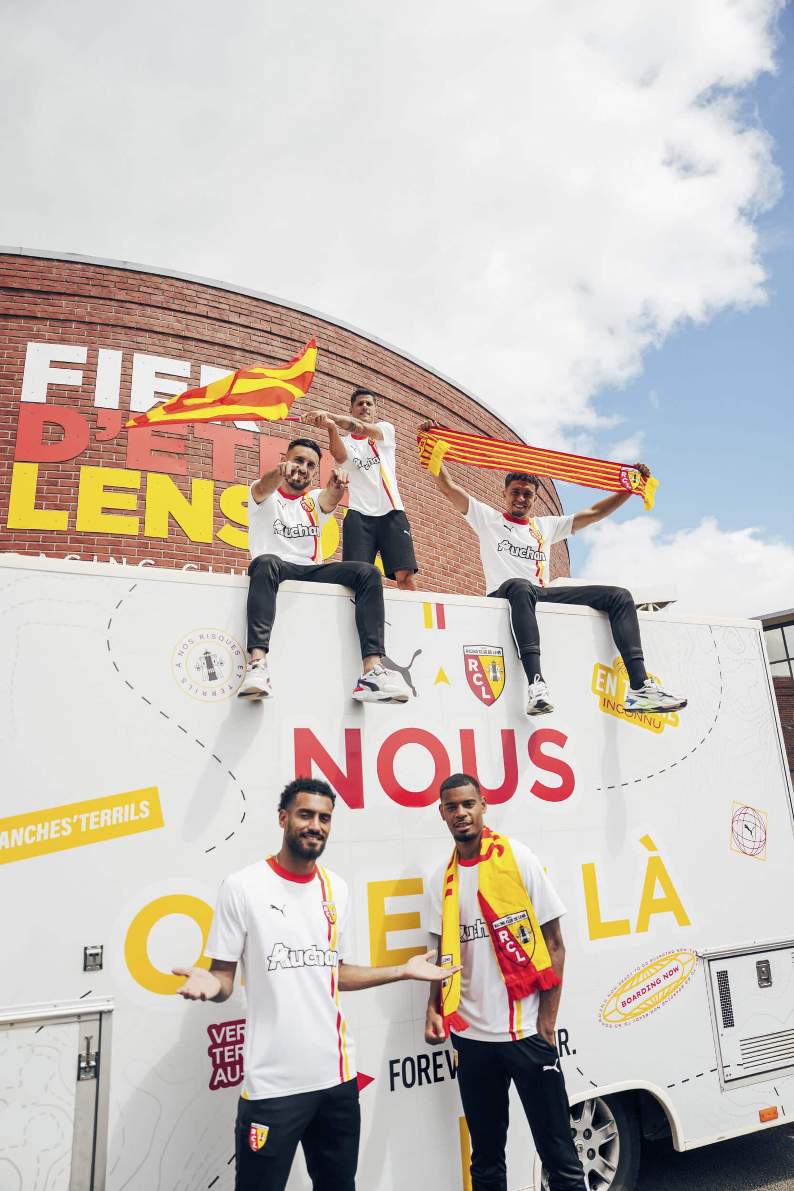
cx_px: 397
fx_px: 794
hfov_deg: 53.1
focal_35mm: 24
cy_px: 596
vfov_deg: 73.7
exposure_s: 1/2500
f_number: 2.8
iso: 100
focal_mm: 24
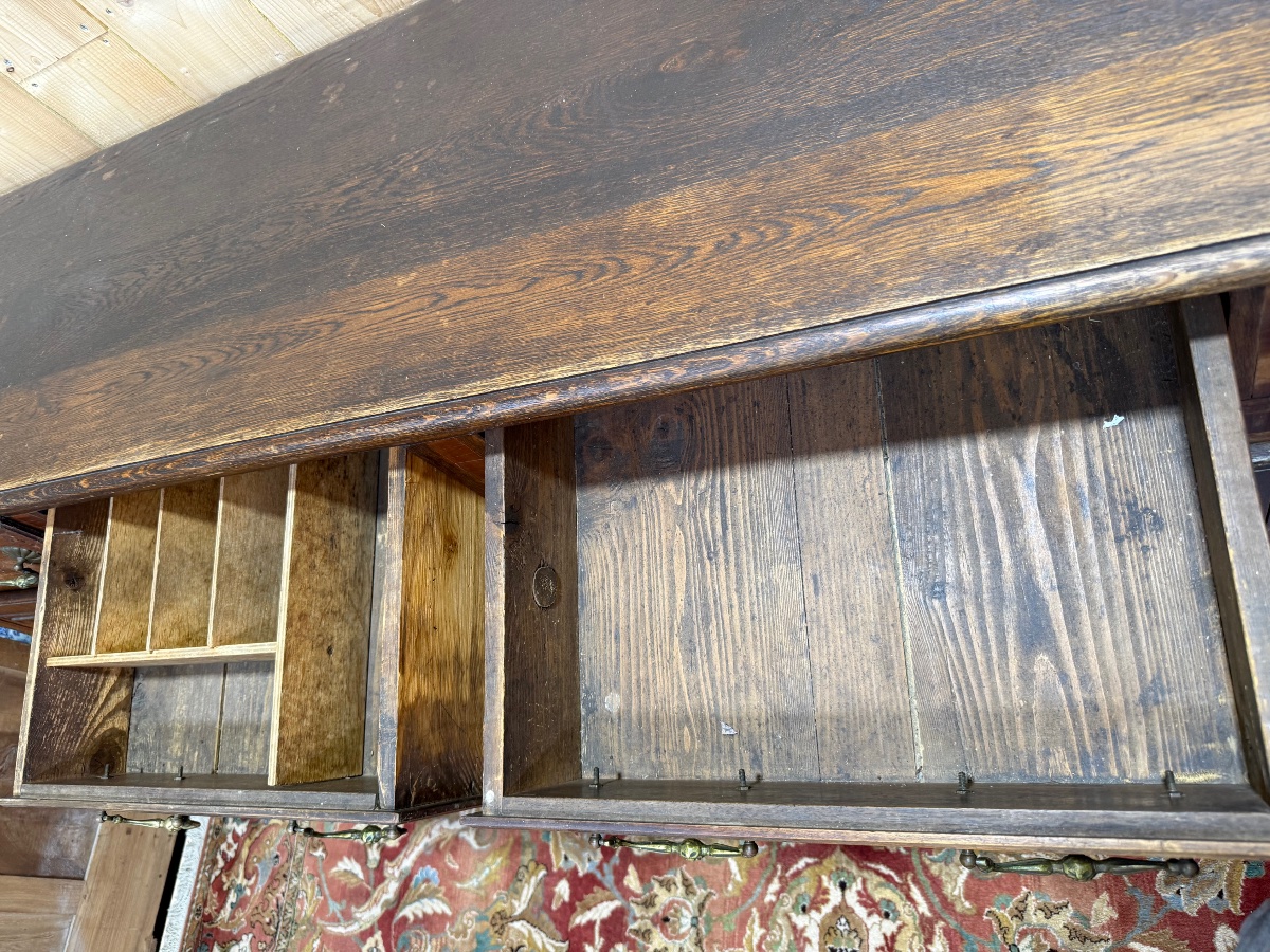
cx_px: 635
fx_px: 881
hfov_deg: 71.6
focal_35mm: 24
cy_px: 476
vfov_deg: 56.8
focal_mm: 6.76
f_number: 1.78
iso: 200
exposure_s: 1/50
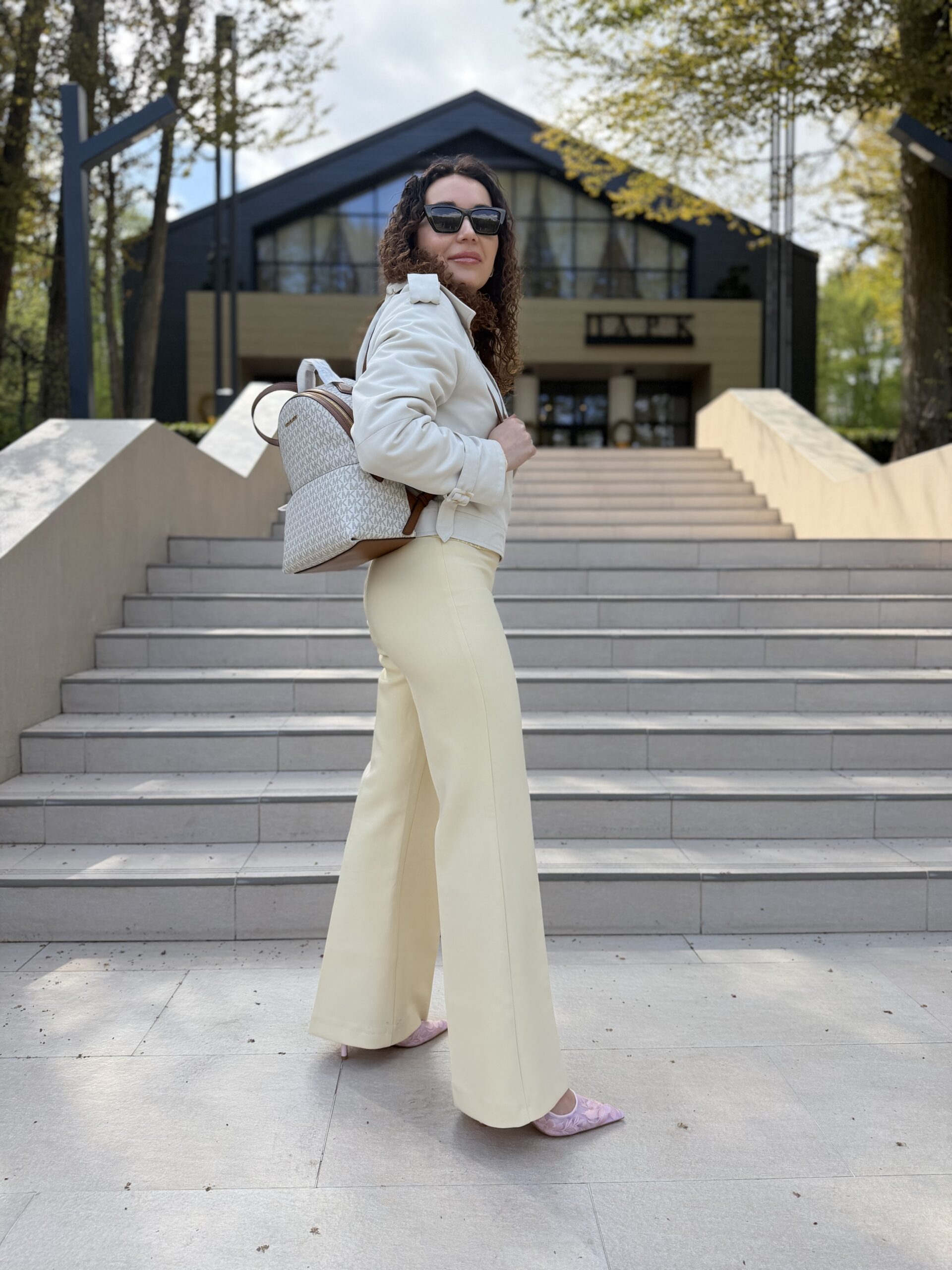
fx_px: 880
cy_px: 635
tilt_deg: -2.4
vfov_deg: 71.6
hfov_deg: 56.8
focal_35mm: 24
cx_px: 476
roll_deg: +0.2
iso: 100
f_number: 1.78
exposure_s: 1/2370
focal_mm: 6.76
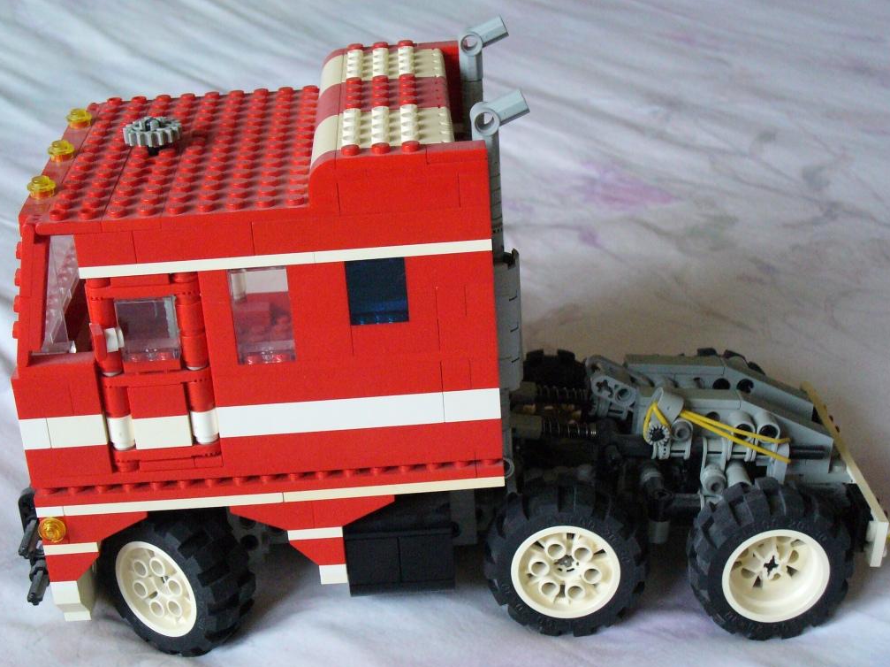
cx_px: 445
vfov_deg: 24.0
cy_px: 338
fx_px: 1567
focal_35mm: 61
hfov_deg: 31.7
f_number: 3.1
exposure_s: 1/30
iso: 400
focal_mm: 9.9
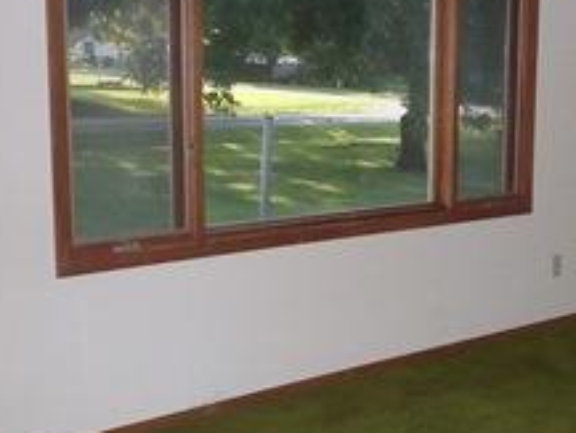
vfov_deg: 23.7
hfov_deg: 29.2
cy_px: 226
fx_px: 1032
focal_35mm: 62
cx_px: 576
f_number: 3.9
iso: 800
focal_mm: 5
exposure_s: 1/500
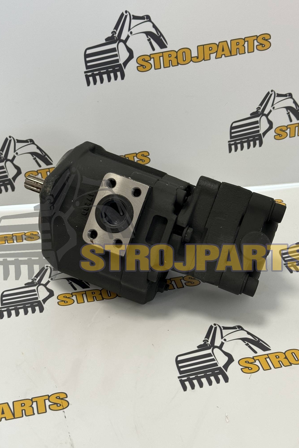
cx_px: 152
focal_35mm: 50
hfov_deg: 27.0
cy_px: 224
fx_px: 623
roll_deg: -2.8
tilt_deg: -34.8
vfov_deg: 39.6
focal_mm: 6.86
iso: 125
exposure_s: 1/50
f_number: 1.78
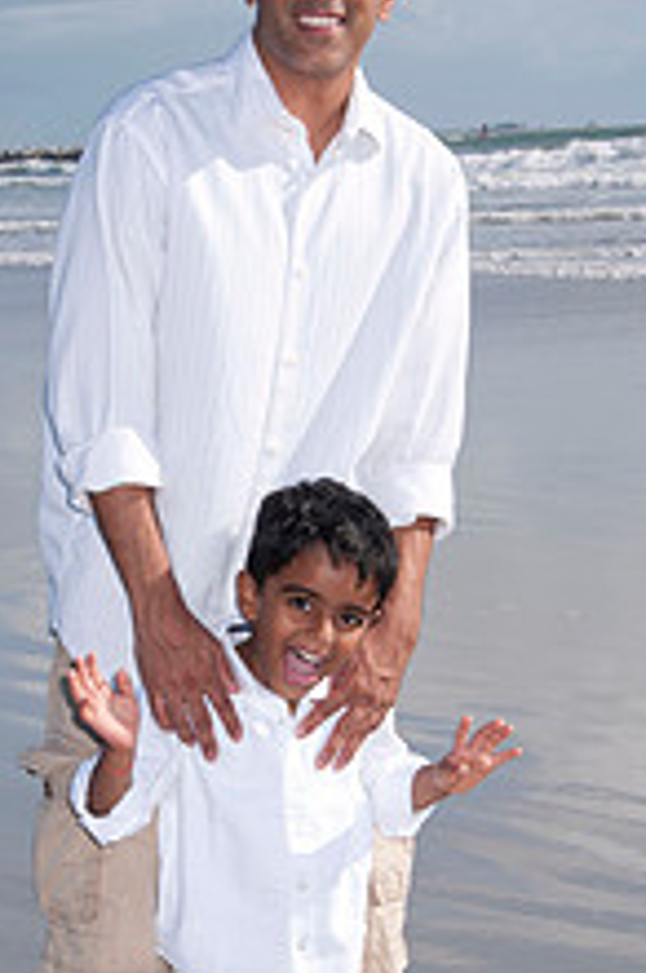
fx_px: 3483
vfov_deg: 15.9
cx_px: 263
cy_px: 615
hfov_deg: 10.6
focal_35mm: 129
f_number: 11
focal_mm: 42
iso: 100
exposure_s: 1/250
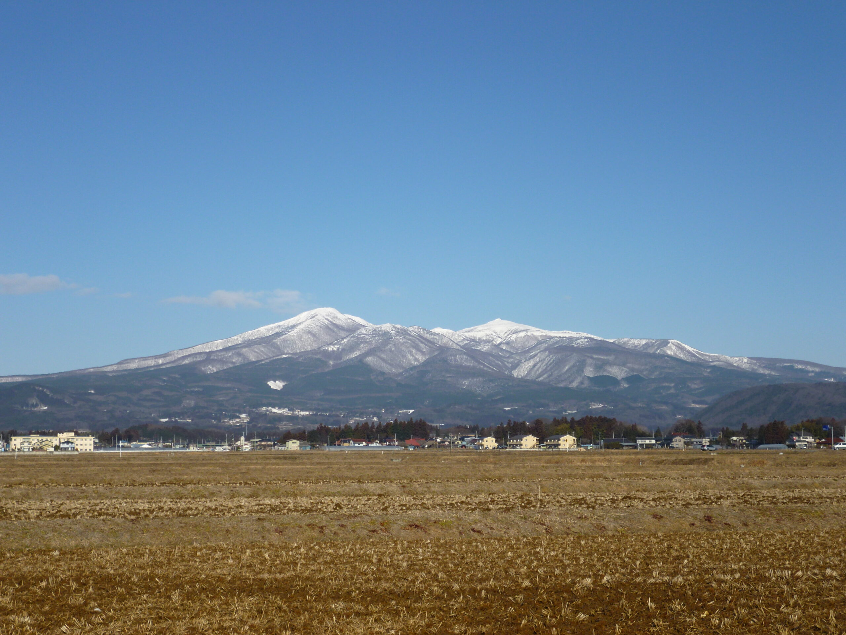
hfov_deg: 34.3
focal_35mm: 56
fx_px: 1369
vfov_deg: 26.1
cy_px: 318
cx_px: 423
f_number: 13
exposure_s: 1/160
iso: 100
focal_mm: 10
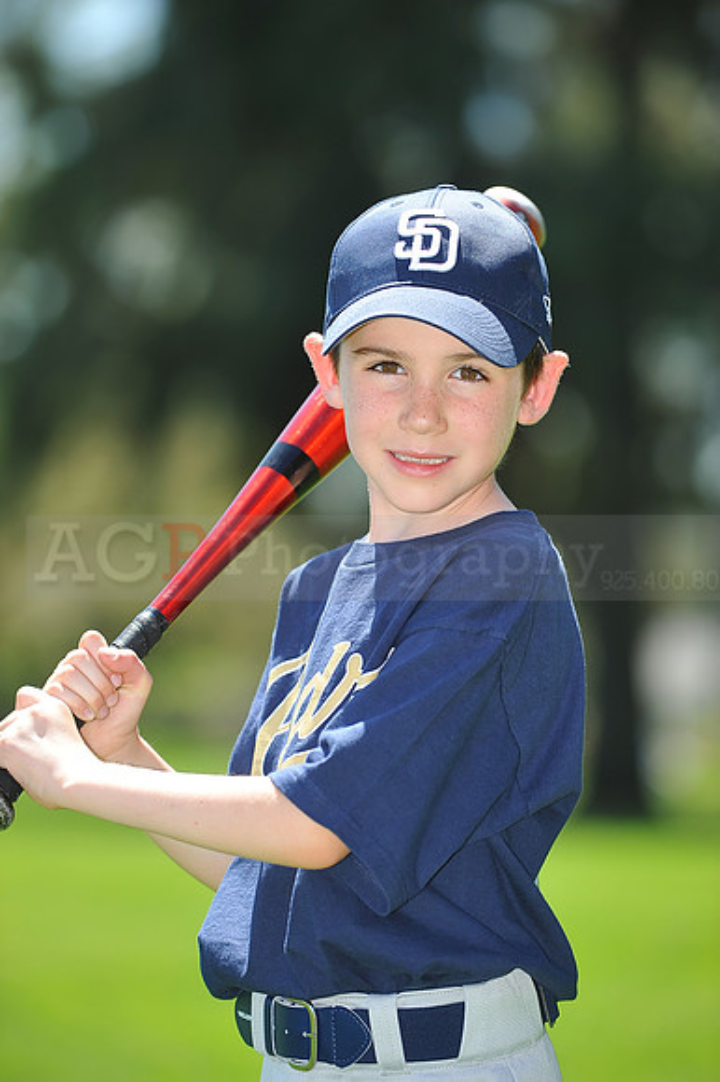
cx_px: 360
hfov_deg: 6.9
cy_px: 541
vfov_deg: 10.3
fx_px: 6007
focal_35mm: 200
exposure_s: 1/500
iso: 200
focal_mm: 200
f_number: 4.5
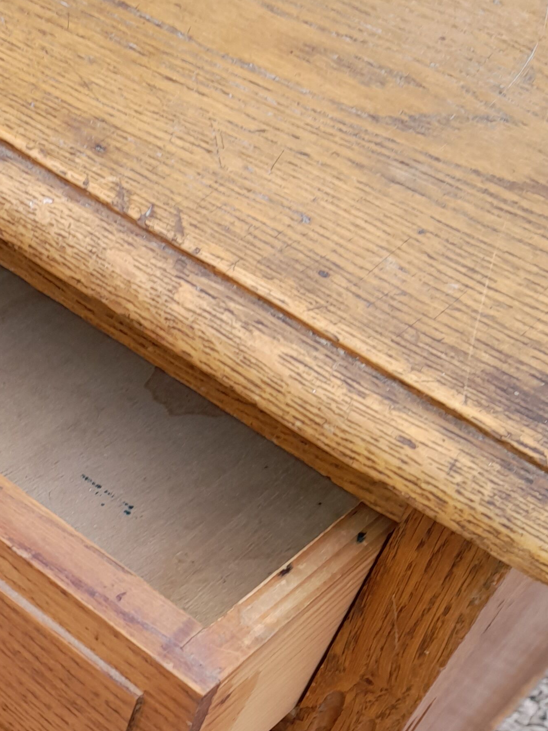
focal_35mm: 56
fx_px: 1182
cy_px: 684
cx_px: -59
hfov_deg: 24.3
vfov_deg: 32.3
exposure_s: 1/100
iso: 25
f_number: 2
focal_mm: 4.6
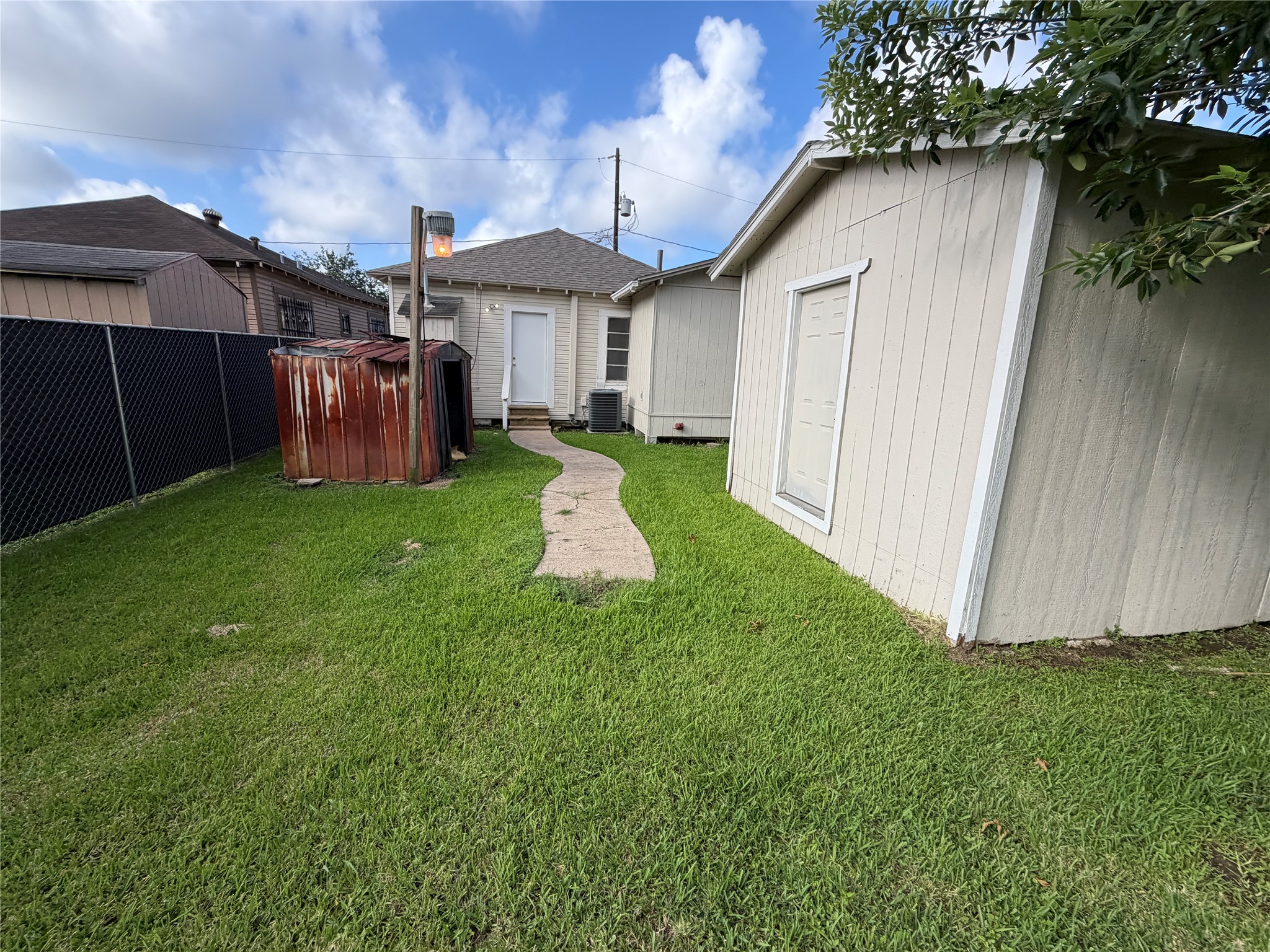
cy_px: 476
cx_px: 635
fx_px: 514
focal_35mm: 14
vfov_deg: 85.7
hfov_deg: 102.1
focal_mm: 2.22
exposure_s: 1/672
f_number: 2.2
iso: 40
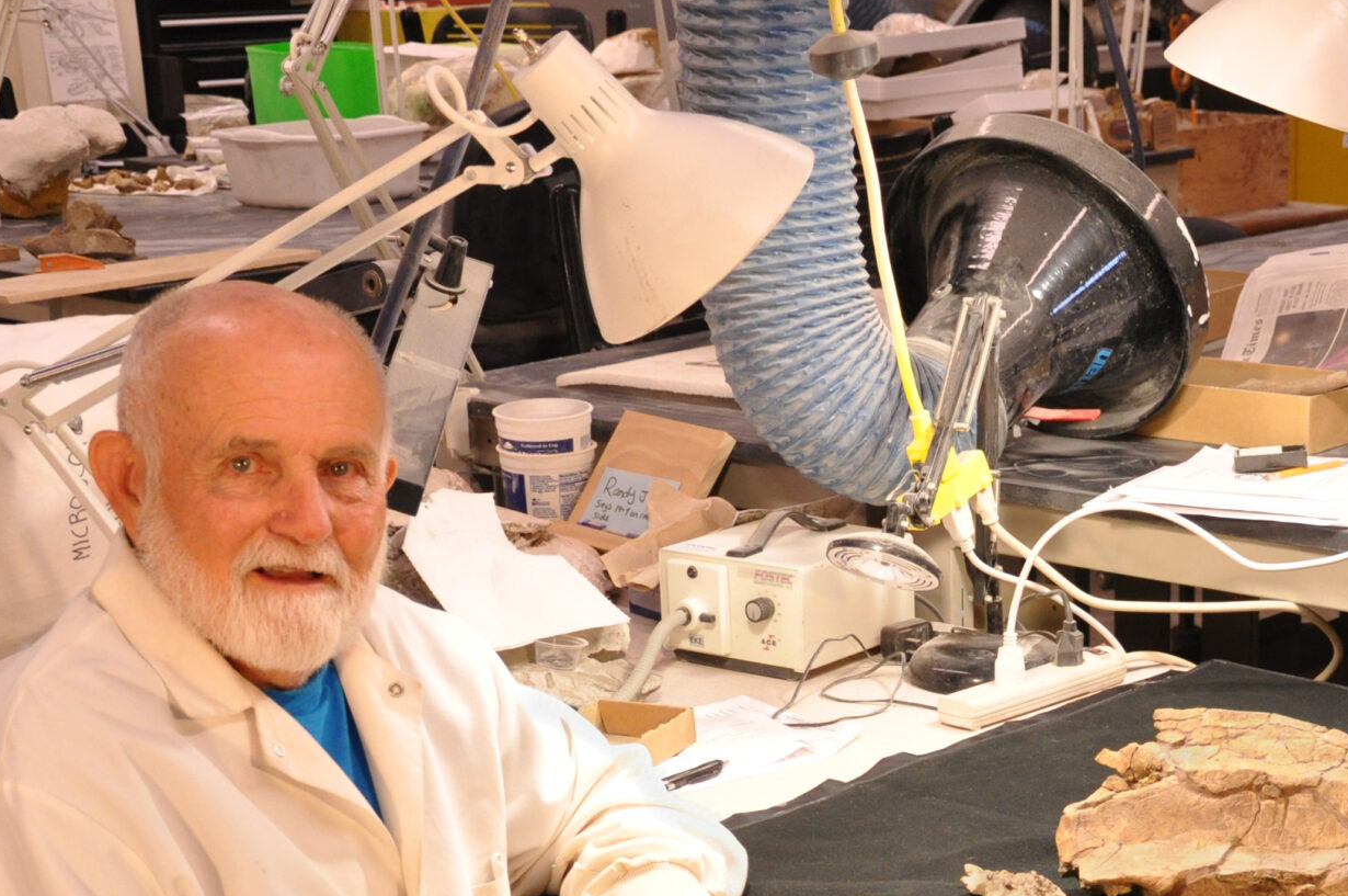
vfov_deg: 17.1
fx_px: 2919
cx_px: 1048
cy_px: 873
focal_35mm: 78
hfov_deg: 25.6
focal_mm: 25
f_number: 5
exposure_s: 1/50
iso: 800
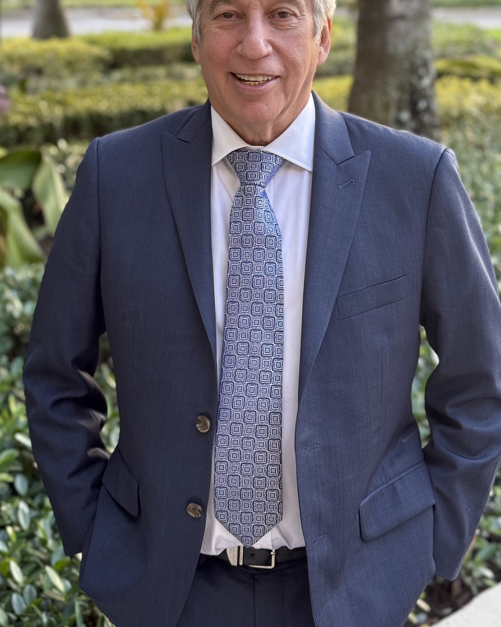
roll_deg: -0.3
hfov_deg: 22.2
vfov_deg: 27.4
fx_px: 1279
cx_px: 245
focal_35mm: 69
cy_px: 221
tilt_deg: -13.1
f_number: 1.78
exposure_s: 1/124
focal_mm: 6.76
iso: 80
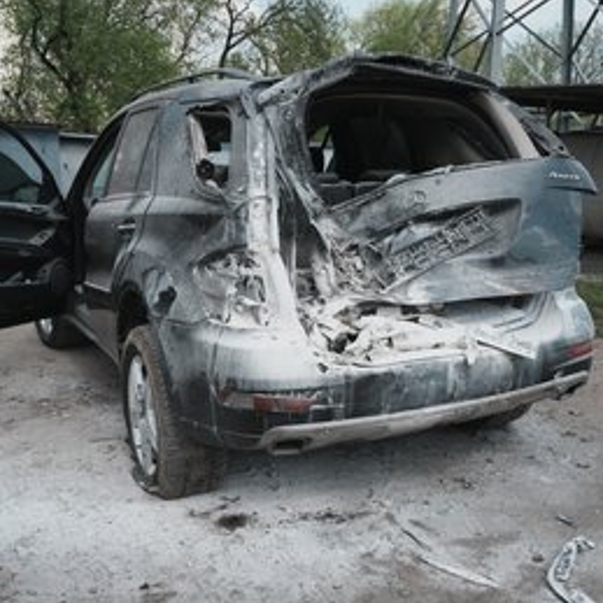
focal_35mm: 38
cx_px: 298
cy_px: 303
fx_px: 749
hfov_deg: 43.9
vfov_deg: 43.9
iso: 800
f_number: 6.3
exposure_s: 1/4000
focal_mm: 29
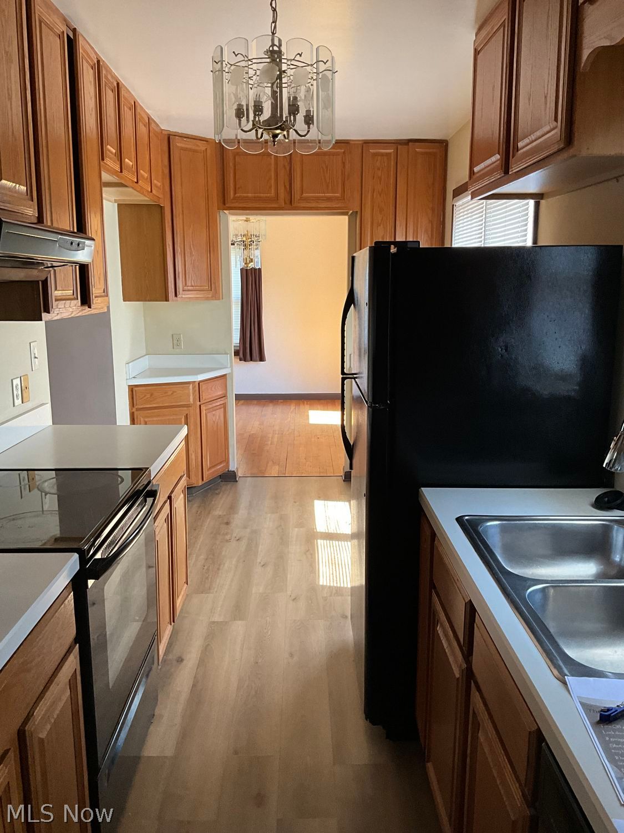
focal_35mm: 29
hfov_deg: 48.2
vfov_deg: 61.7
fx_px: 697
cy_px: 416
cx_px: 312
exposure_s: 1/60
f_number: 1.8
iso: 80
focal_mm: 3
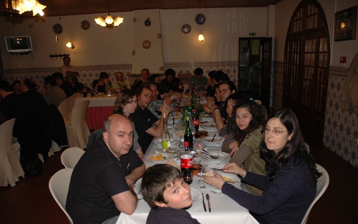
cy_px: 119
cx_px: 176
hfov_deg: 66.5
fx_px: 273
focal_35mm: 28
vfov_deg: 44.5
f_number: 3.5
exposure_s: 1/60
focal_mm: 18
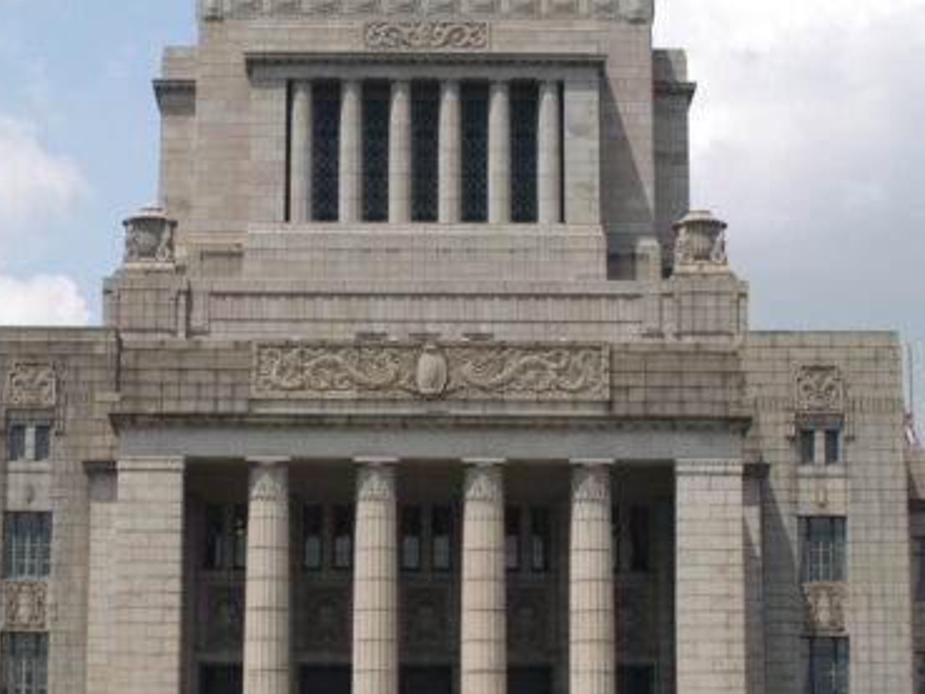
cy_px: 258
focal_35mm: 105
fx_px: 2807
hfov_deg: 18.7
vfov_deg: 14.1
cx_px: 409
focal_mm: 35
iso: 640
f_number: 8
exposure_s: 1/2000
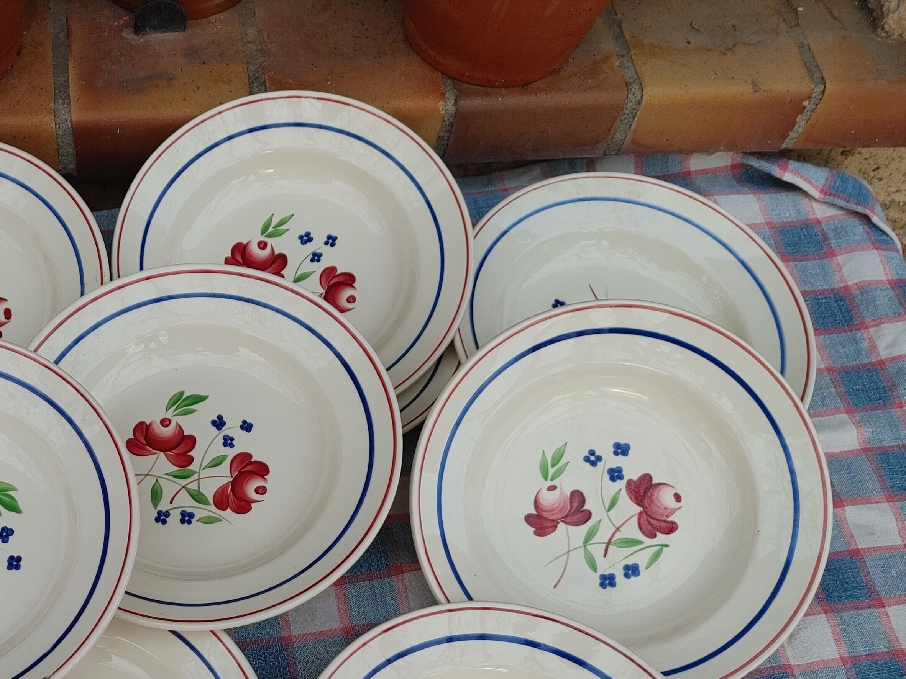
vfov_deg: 31.8
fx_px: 1152
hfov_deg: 41.1
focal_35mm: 44
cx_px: 181
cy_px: 568
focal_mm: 4.81
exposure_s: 1/138
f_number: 1.8
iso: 50
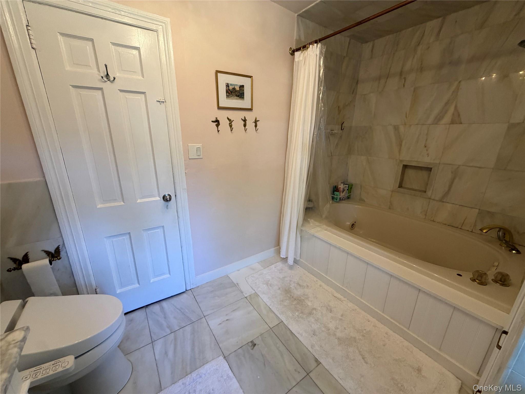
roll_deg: -0.4
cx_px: 262
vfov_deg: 85.7
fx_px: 212
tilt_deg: -17.0
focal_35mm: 14
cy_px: 197
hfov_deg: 102.1
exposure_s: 1/60
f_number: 2.2
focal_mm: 2.22
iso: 200
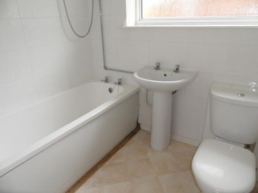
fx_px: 179
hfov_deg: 71.6
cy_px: 96
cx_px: 129
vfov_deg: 56.8
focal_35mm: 24
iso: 200
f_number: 3.2
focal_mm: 3.9
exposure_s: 1/30
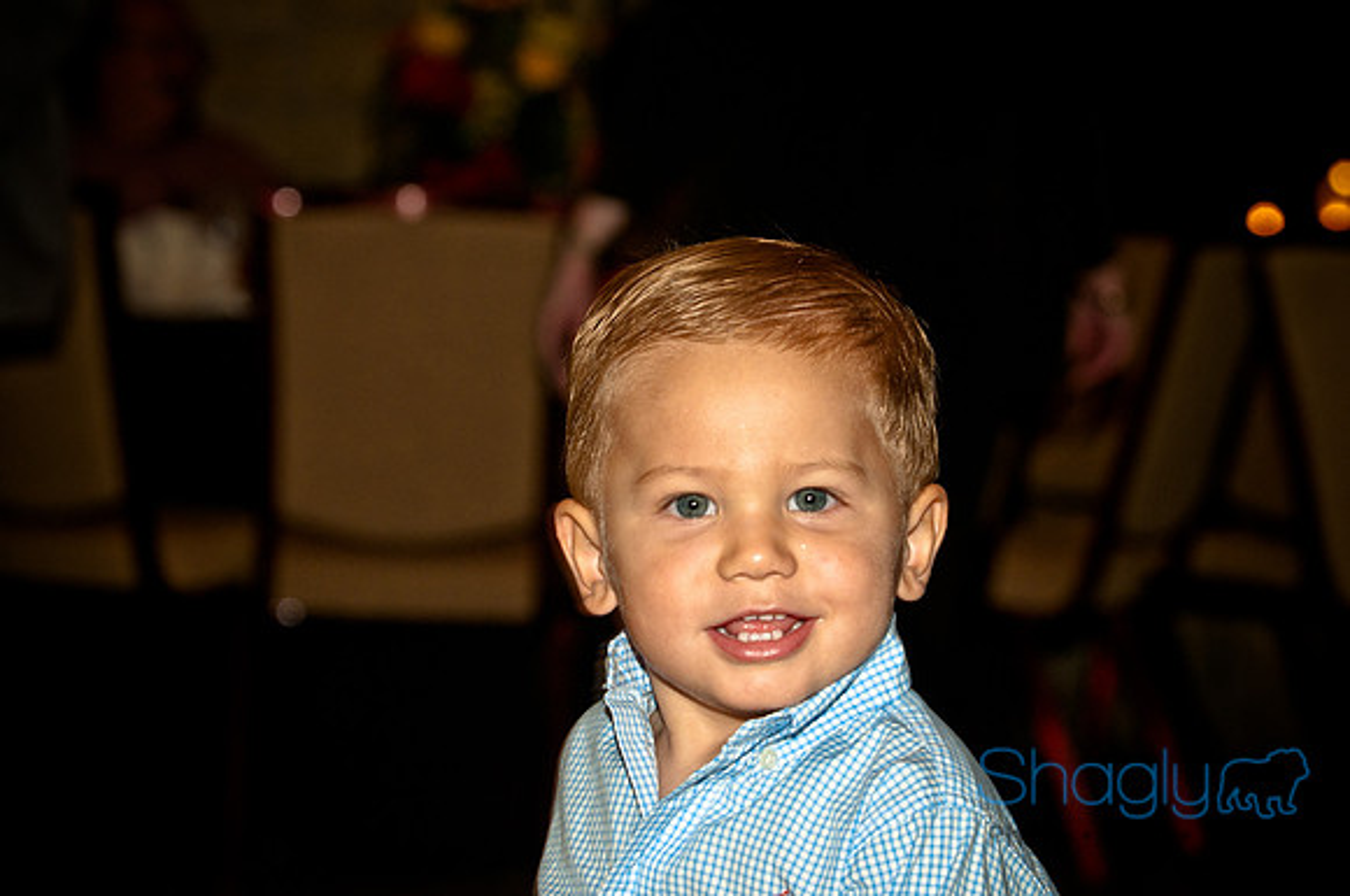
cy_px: 448
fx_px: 5617
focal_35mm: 150
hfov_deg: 13.7
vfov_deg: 9.1
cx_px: 675
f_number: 5.6
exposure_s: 1/60
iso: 400
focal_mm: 100
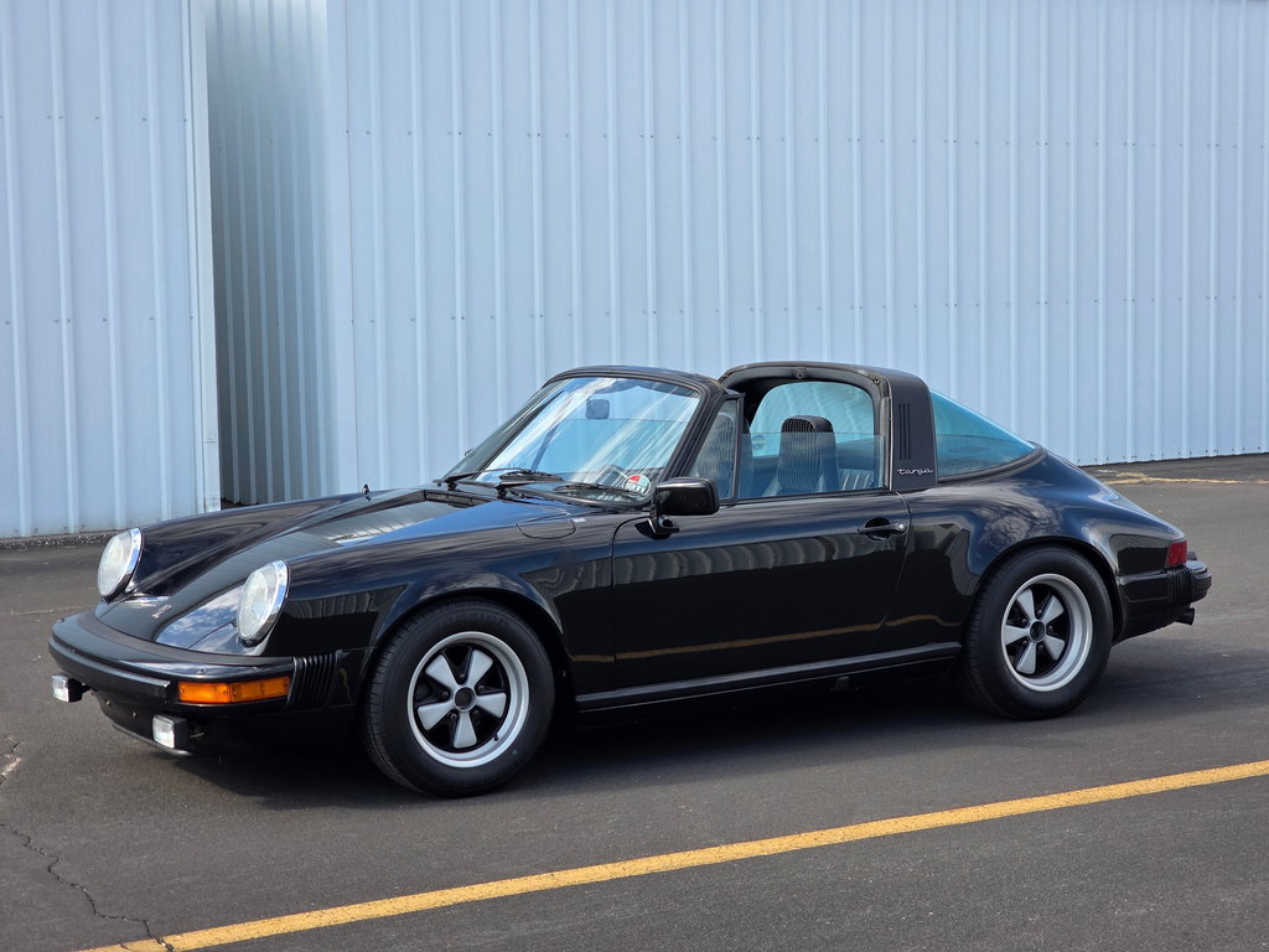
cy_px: 476
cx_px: 634
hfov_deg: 28.2
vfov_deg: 21.3
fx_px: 2529
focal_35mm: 69
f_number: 2.4
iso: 50
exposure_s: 1/801
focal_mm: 7.9
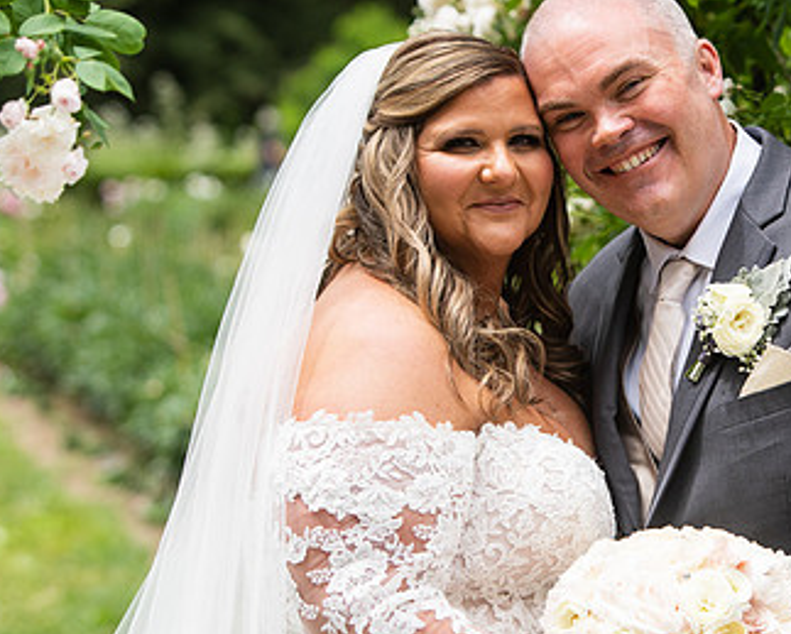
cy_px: 388
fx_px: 3749
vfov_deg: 9.7
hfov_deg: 12.0
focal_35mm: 160
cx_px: 673
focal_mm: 95
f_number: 4
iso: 200
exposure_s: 1/1000
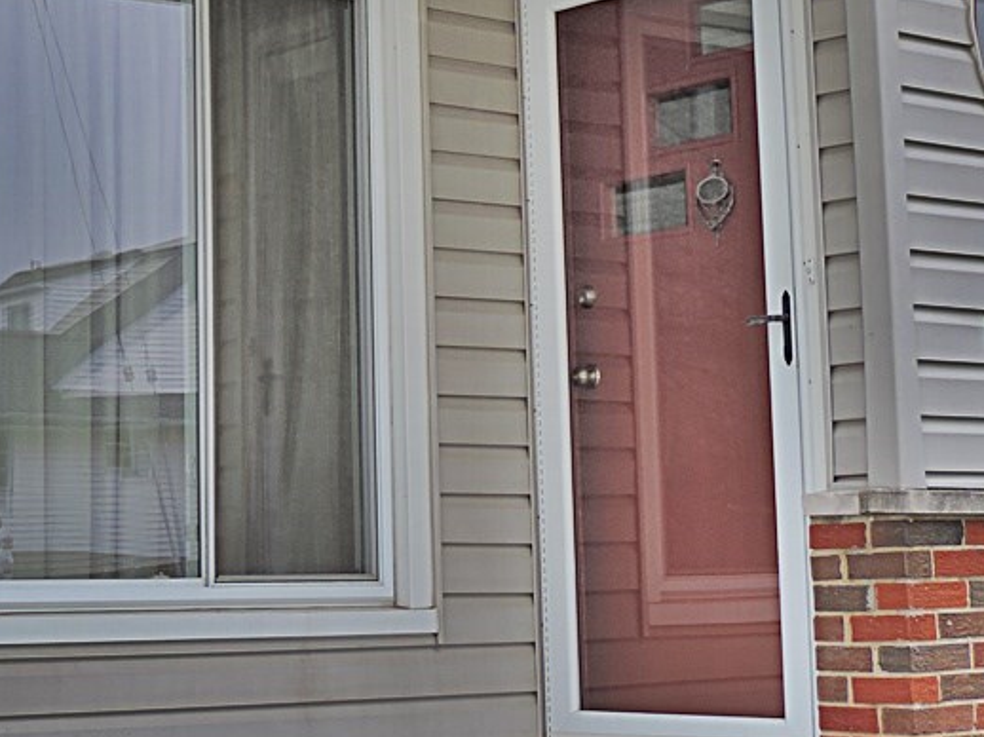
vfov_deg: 15.8
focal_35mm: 93
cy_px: 163
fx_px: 2642
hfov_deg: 20.8
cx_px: 165
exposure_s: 1/250
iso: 90
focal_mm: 8.3
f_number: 3.5
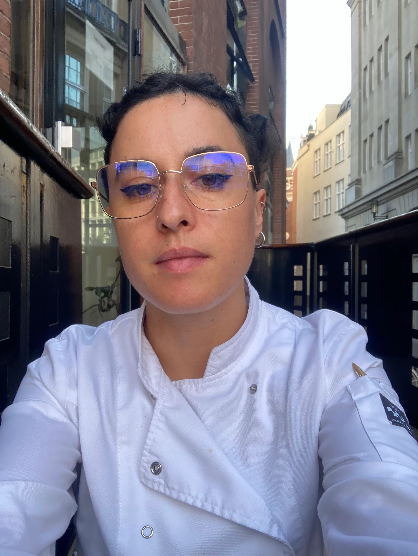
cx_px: 209
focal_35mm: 32
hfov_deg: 44.2
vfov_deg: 56.8
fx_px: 515
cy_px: 278
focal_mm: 2.87
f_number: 2.2
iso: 50
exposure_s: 1/120
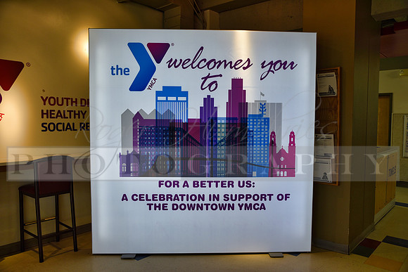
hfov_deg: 63.6
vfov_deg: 45.0
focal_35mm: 29
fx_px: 329
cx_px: 204
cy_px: 136
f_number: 4
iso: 200
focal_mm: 29
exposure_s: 1/60
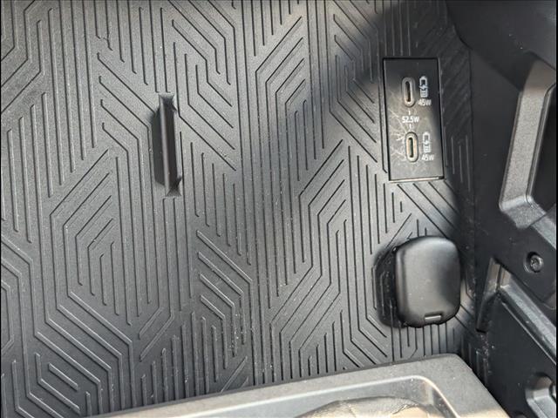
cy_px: 209
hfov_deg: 38.9
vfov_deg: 29.7
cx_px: 279
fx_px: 790
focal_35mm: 49
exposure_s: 1/227
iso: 469
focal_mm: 6.9
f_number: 1.68
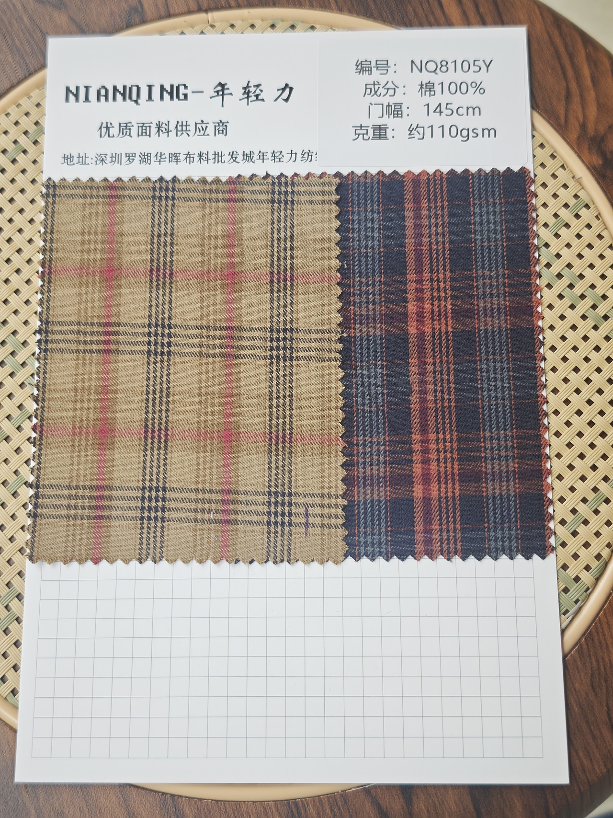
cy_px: 409
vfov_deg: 40.4
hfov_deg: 30.9
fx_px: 1110
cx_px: 306
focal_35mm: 47
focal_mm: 6.68
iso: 50
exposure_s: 1/142
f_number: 1.44
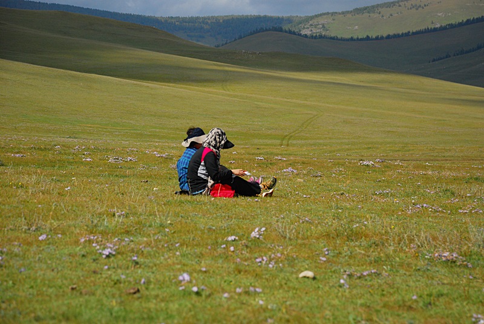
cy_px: 162
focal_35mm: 120
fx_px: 1616
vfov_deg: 11.5
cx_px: 242
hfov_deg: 17.0
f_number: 5.6
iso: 400
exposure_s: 1/2500
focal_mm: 80
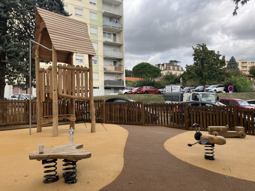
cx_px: 128
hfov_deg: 63.4
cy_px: 96
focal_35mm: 28
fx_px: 206
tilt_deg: +4.1
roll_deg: +0.7
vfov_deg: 49.7
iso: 32
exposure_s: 1/1080
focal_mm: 3.99
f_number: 1.8
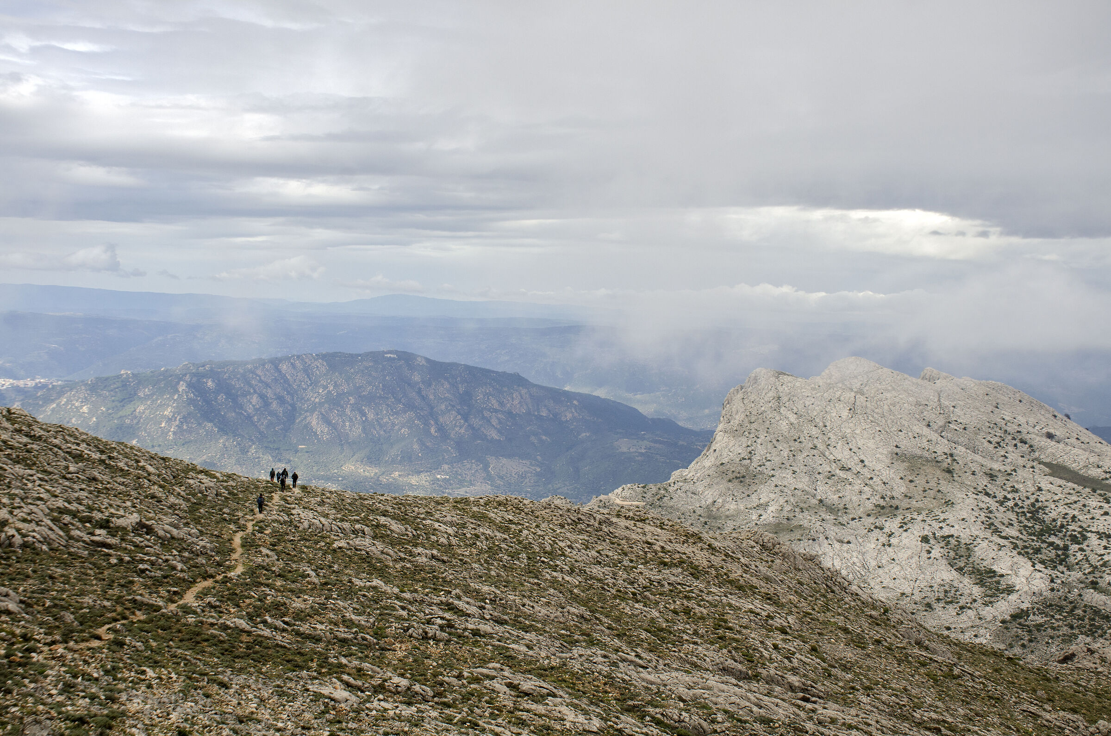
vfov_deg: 26.4
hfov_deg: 39.0
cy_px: 368
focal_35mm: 51
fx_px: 1571
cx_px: 556
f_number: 8
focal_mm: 34
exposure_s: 1/400
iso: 250
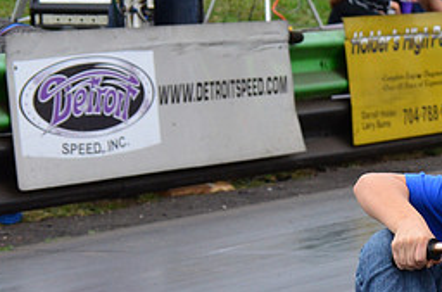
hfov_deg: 8.6
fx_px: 2913
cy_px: 299
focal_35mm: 238
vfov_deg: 5.7
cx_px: 475
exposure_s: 1/1000
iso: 1000
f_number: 8
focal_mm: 70
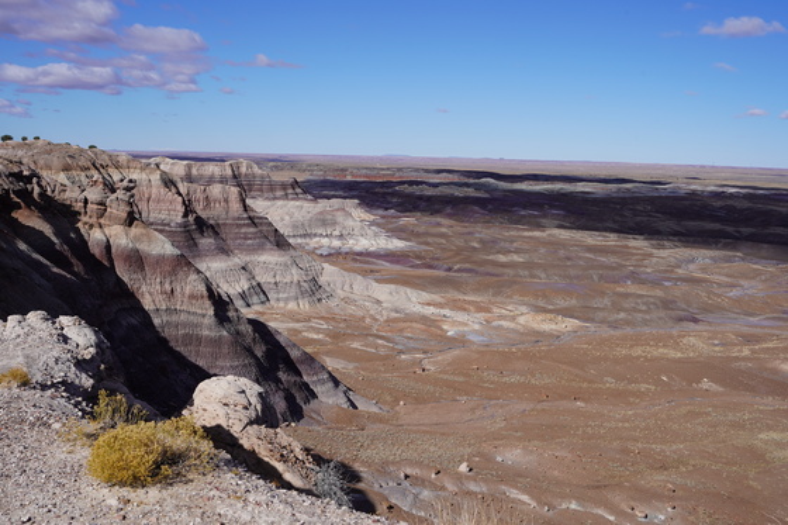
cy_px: 262
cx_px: 394
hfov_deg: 44.5
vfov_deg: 30.5
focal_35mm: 44
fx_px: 963
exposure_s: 1/250
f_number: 11
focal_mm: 44
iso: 100
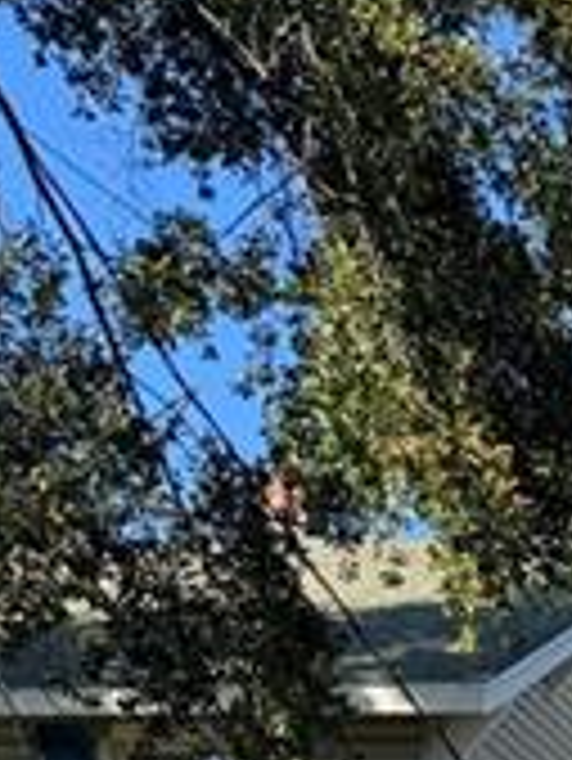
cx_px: 1270
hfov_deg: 11.7
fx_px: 2398
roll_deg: +0.5
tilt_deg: +2.1
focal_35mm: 109
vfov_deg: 15.5
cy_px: 1372
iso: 80
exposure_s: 1/1560
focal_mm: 6.76
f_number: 1.78
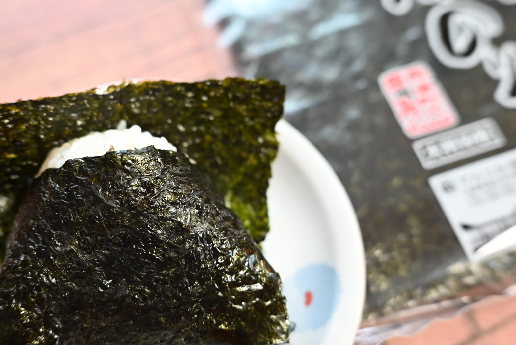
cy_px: 176
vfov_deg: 27.6
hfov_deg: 40.2
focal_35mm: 49
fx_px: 703
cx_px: 223
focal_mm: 40
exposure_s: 1/25
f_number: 3.5
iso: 640
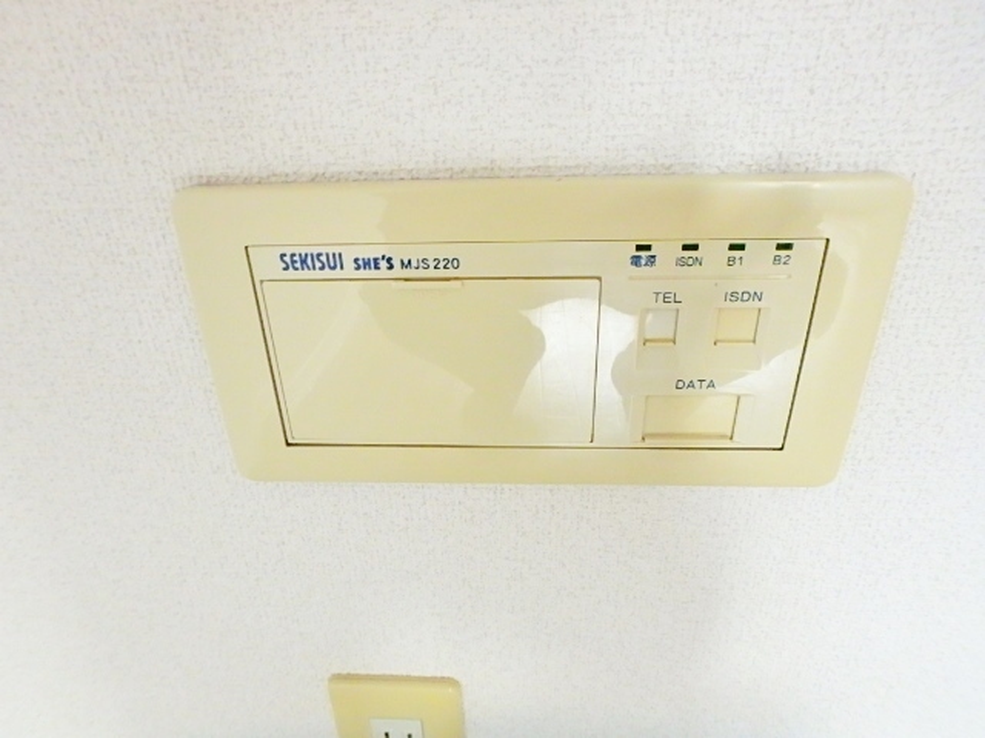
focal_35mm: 21
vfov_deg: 63.4
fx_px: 598
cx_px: 492
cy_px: 369
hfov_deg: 79.0
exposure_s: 1/30
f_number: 3.5
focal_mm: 3.7
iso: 800
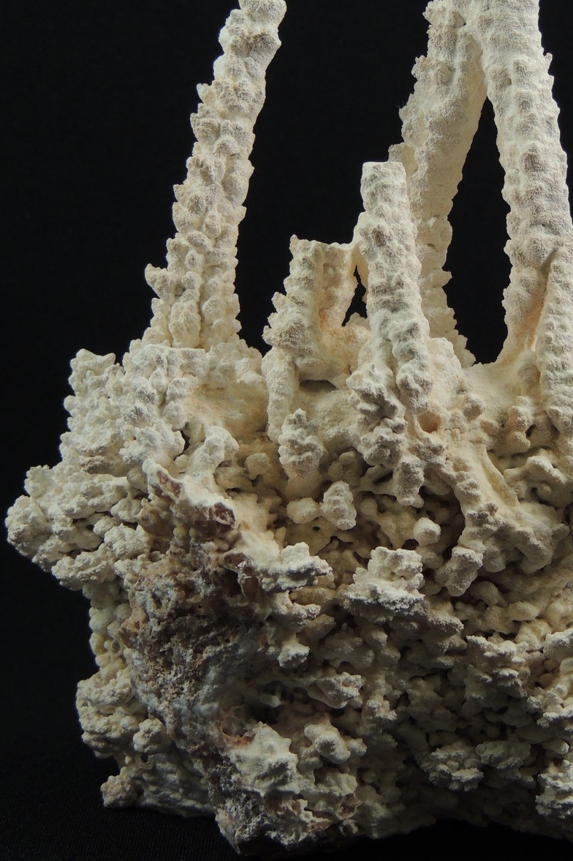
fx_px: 2365
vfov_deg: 20.6
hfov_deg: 13.8
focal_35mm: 99
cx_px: 401
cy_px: 369
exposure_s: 1/60
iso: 200
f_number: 3.9
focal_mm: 12.4
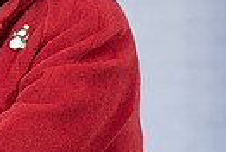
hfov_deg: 2.7
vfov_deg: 1.8
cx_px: -270
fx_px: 4782
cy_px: -6
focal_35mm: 760
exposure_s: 1/200
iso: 640
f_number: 4
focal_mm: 162
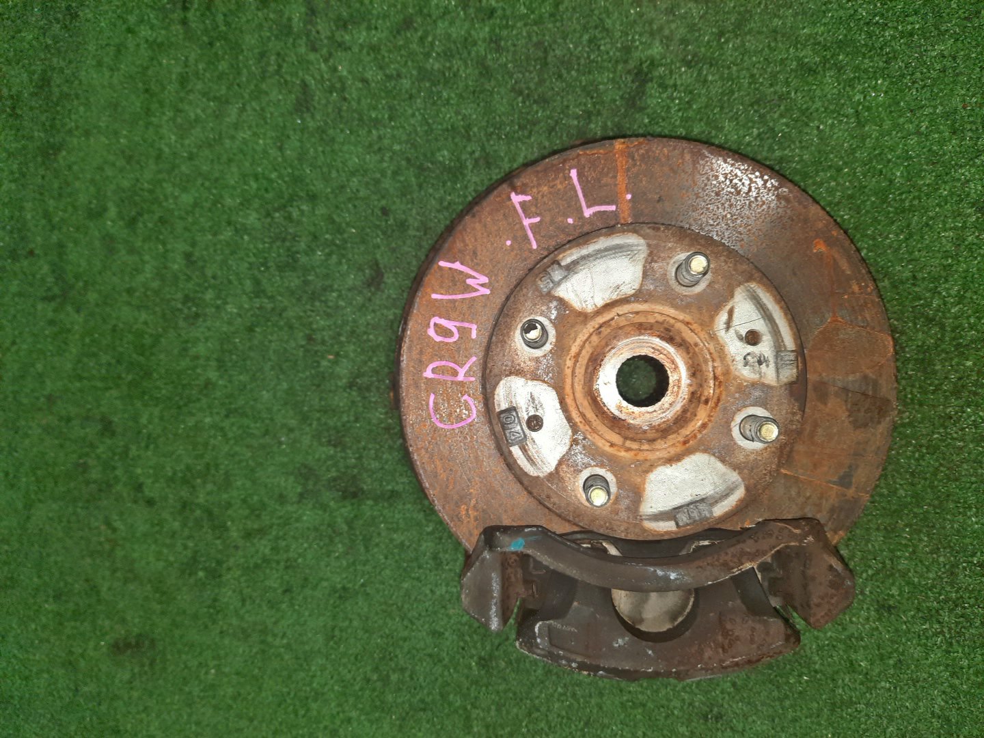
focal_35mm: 25
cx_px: 492
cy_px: 369
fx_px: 711
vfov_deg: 54.9
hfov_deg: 69.4
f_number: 2
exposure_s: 1/33
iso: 364
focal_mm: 4.6
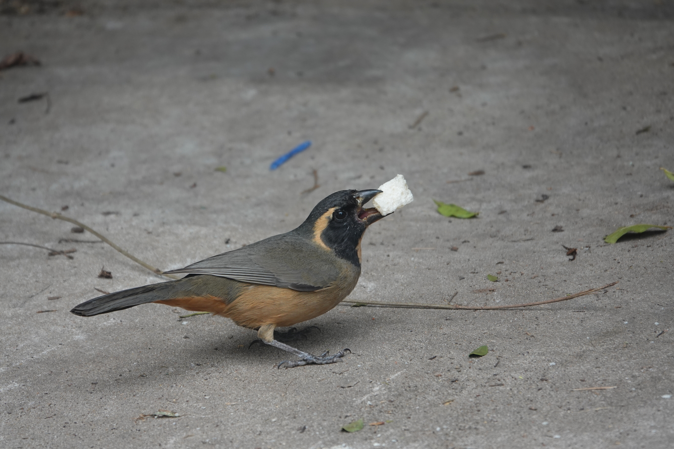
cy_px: 224
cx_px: 337
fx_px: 11232
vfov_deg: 2.3
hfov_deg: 3.4
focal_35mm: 600
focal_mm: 220
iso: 200
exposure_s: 1/250
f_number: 4
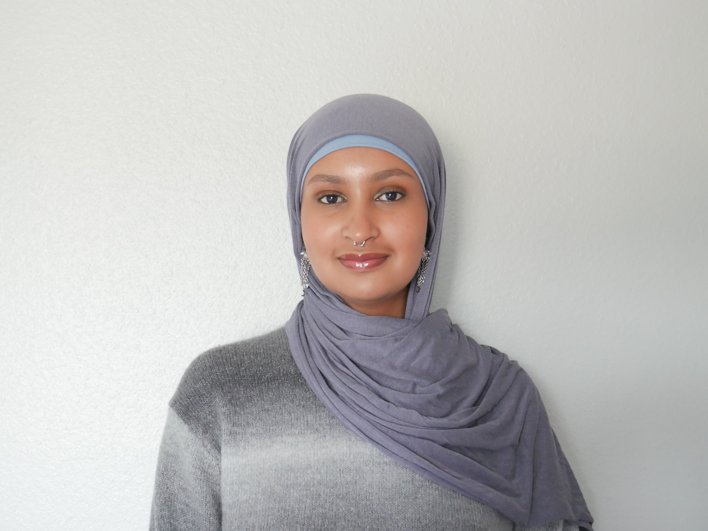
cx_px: 354
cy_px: 266
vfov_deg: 32.9
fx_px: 900
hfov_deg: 42.9
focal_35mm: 44
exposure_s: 1/40
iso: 3200
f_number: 4.7
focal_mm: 22
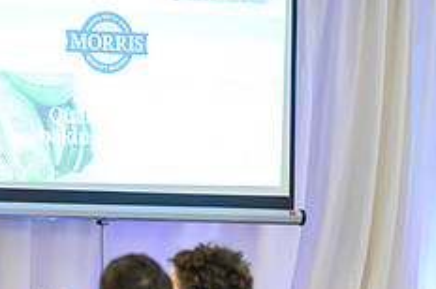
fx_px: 2878
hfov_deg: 8.6
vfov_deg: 5.7
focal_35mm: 238
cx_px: -88
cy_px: 257
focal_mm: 95
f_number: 2.8
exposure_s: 1/200
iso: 12800
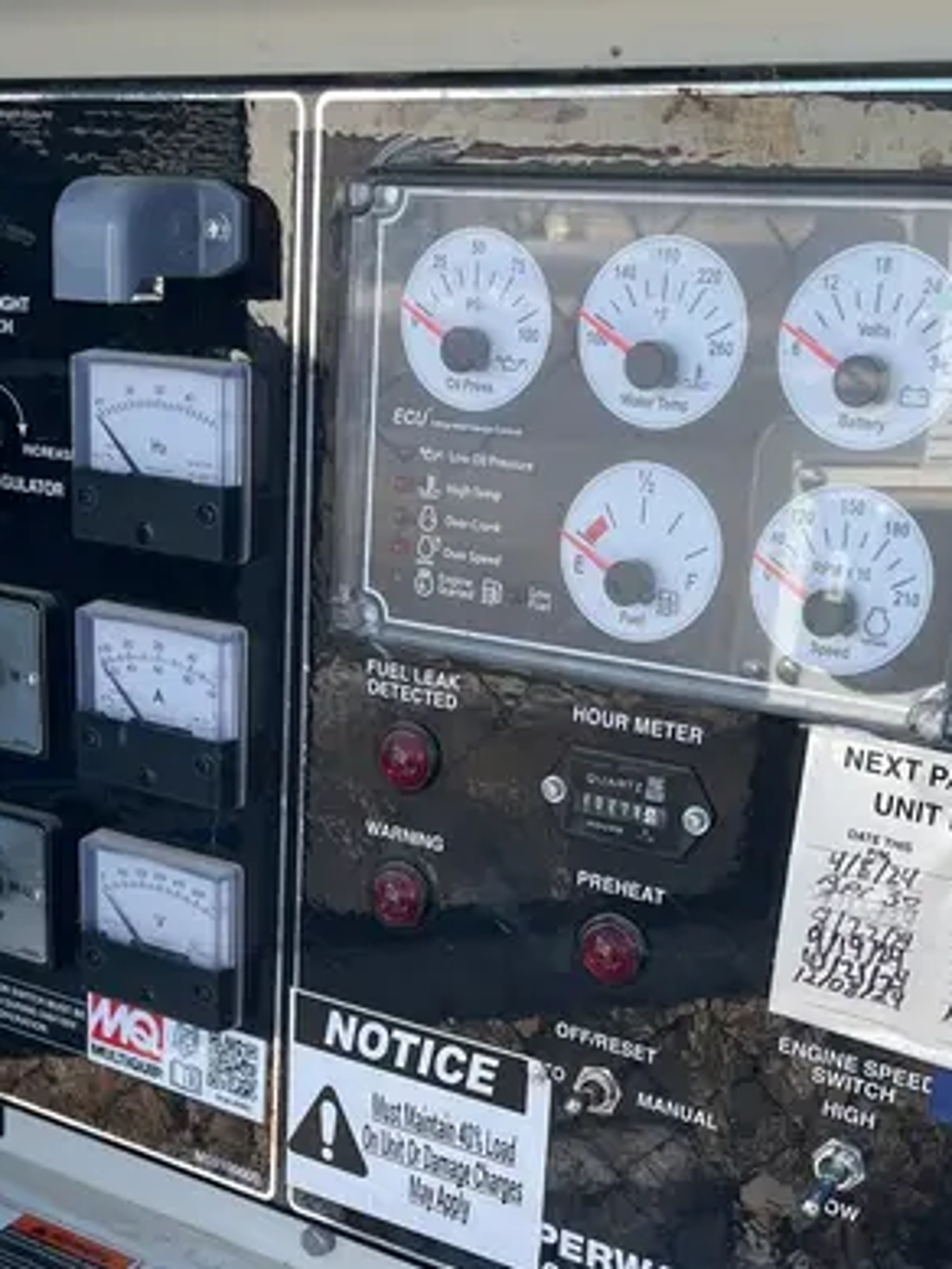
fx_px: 1796
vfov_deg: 38.1
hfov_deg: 29.6
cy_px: 928
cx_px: 346
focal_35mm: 49
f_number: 1.6
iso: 50
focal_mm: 5.1
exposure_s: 1/852
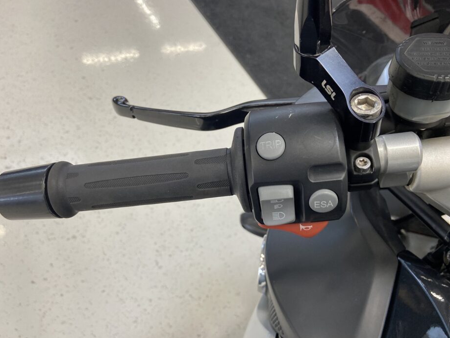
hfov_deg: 61.6
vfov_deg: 48.2
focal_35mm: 29
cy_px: 186
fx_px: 377
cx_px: 227
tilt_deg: -52.9
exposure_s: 1/100
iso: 125
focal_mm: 4.25
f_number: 1.8
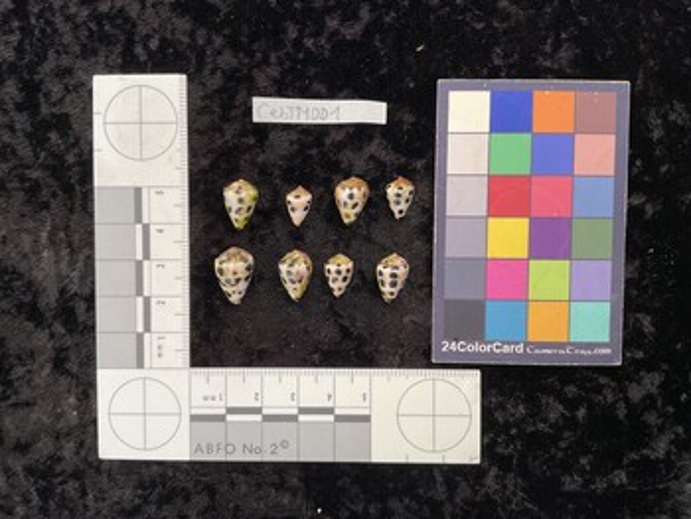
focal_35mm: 29
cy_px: 260
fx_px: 579
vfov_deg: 48.3
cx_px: 346
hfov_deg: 61.6
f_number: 1.8
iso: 64
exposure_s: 1/60
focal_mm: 3
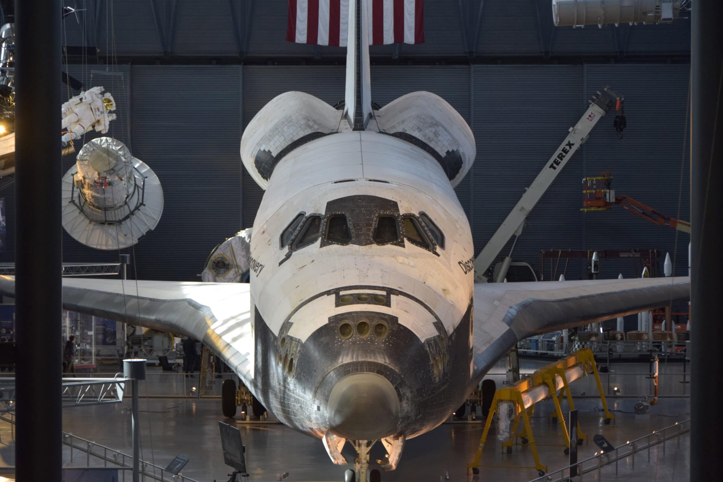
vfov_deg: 11.1
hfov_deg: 16.7
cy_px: 241
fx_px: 2470
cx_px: 362
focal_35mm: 123
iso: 1600
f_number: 5.6
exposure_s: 1/200
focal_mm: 82
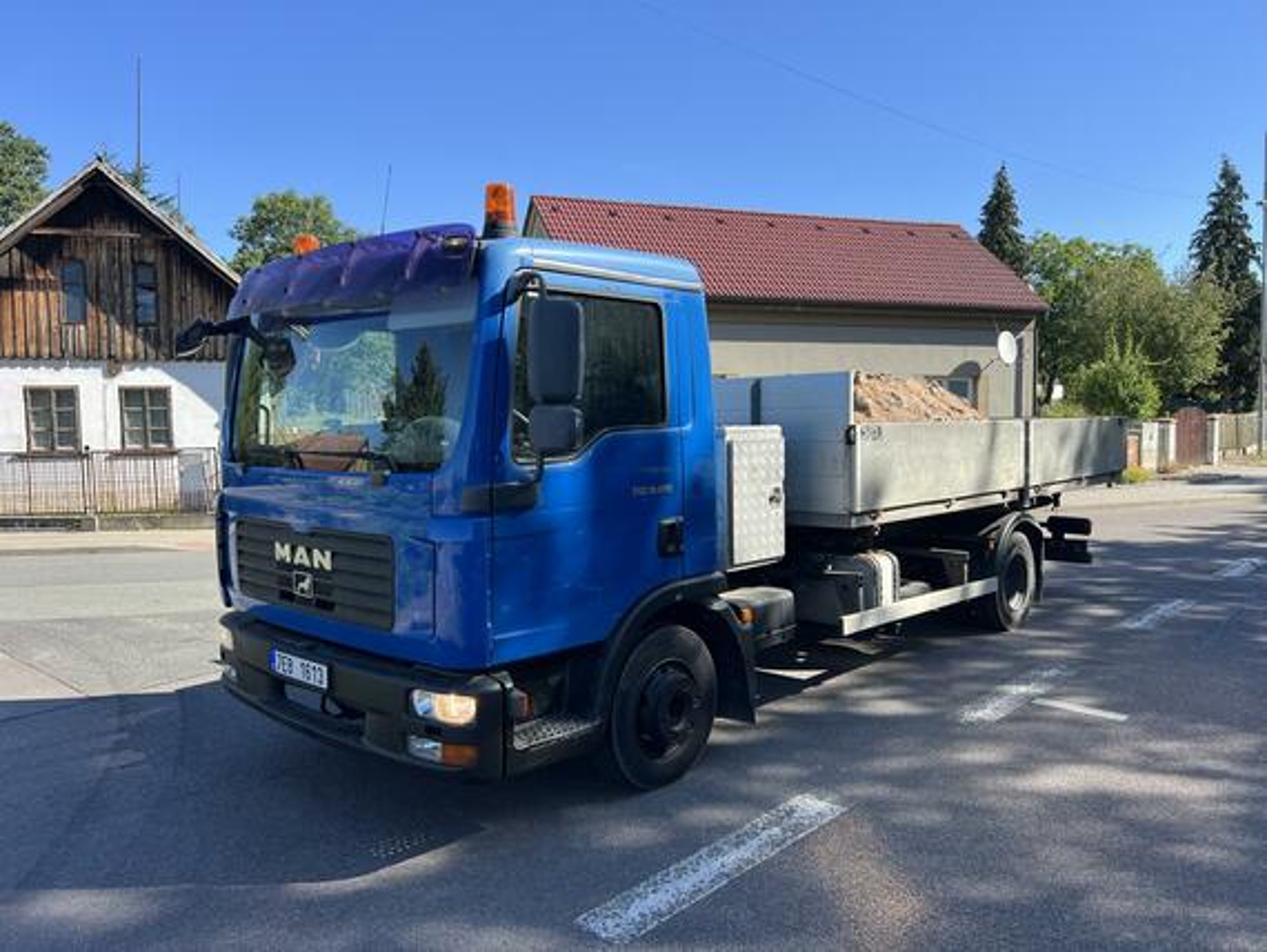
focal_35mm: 26
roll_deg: +1.2
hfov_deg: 67.3
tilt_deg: -0.7
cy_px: 476
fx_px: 952
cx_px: 634
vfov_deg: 53.1
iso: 50
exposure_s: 1/1869
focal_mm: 5.7
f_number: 1.5
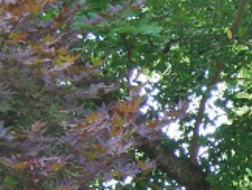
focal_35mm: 148
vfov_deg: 9.9
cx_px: 403
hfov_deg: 12.5
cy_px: 232
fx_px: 1079
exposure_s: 1/70.2
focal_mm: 6
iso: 50
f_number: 2.7
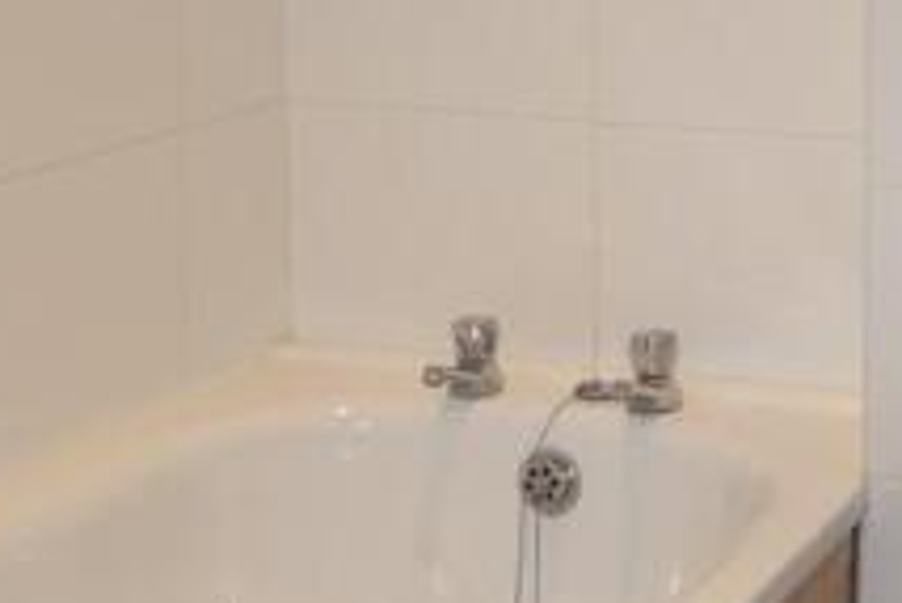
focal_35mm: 92
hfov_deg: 21.1
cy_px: -36
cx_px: 984
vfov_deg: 14.6
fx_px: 2307
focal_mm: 20
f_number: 3.5
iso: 100
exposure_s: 1/40
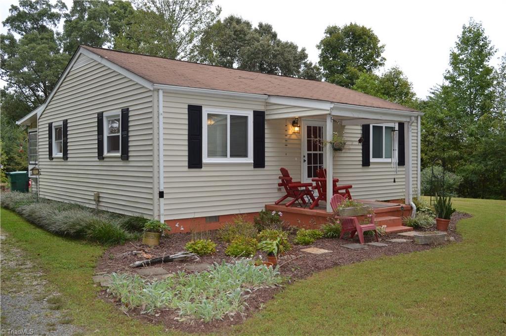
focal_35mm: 34
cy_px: 168
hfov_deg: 55.2
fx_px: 484
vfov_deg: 38.3
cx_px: 253
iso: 400
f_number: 6.3
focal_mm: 23
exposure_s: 1/160
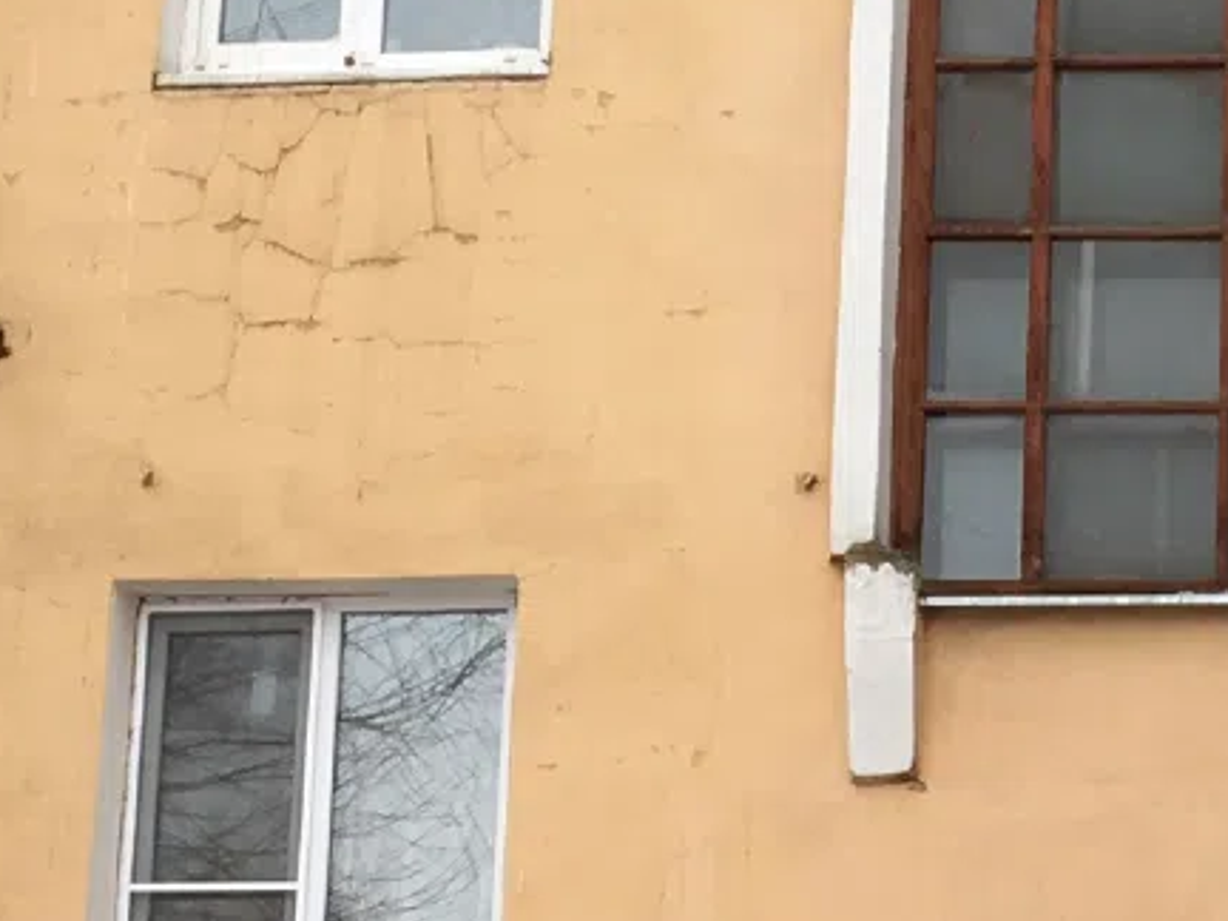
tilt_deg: +17.1
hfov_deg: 12.1
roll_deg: -2.1
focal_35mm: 161
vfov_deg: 9.2
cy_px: 517
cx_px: 1219
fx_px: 5711
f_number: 2.2
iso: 25
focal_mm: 4.15
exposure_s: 1/153
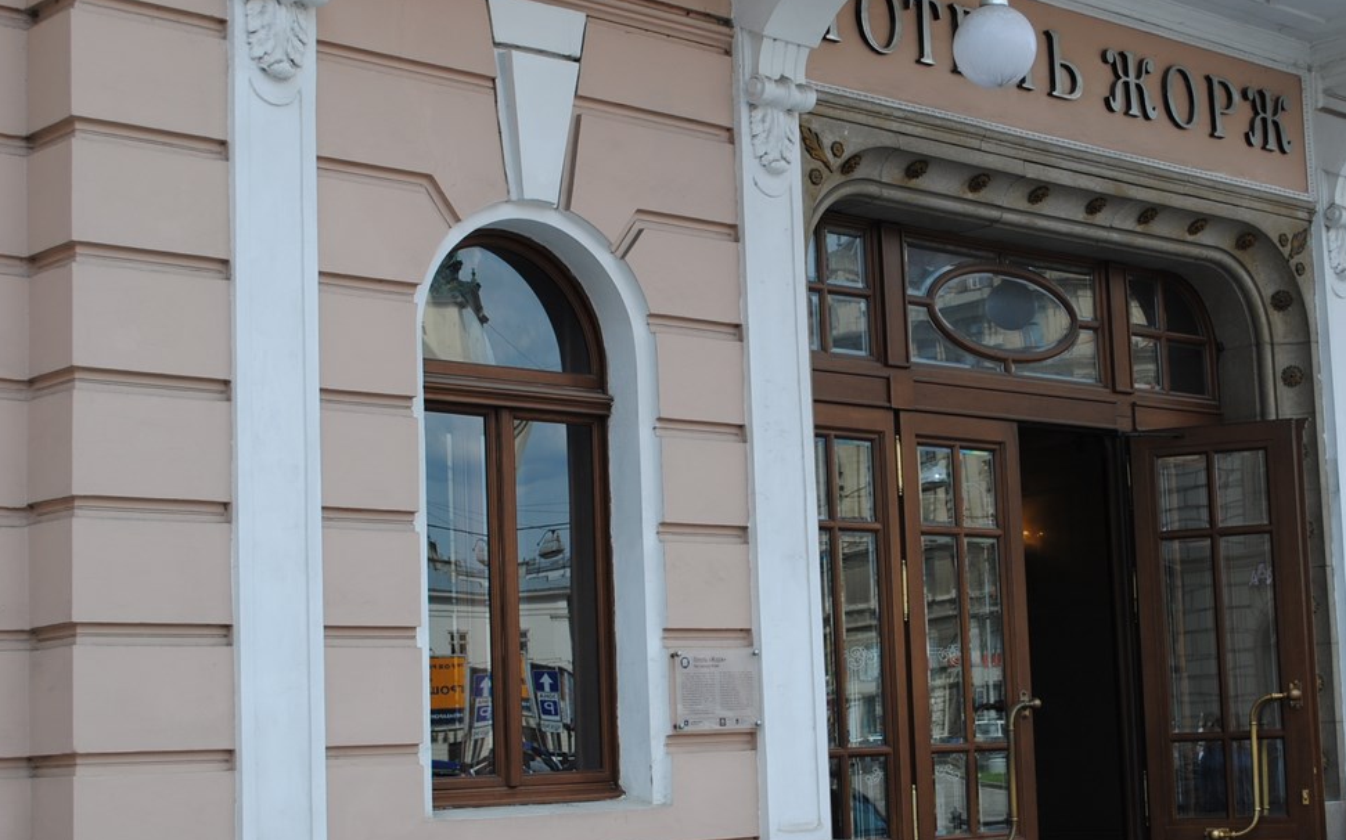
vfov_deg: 20.3
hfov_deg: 31.9
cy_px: 450
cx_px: 790
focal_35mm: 64
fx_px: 2347
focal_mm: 34
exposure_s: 1/160
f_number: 6.3
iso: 100
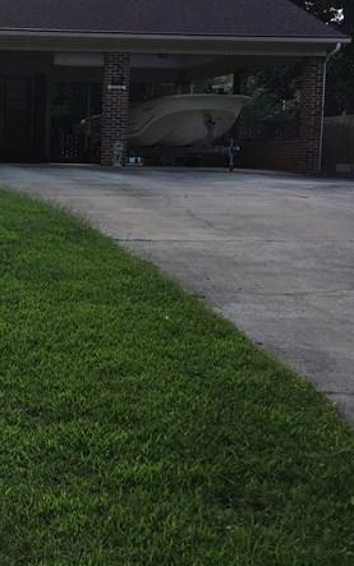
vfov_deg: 28.9
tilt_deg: -3.8
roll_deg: -1.1
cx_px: -165
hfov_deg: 16.8
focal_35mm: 71
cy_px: 229
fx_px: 1096
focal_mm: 4.15
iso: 25
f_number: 2.2
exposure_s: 1/204
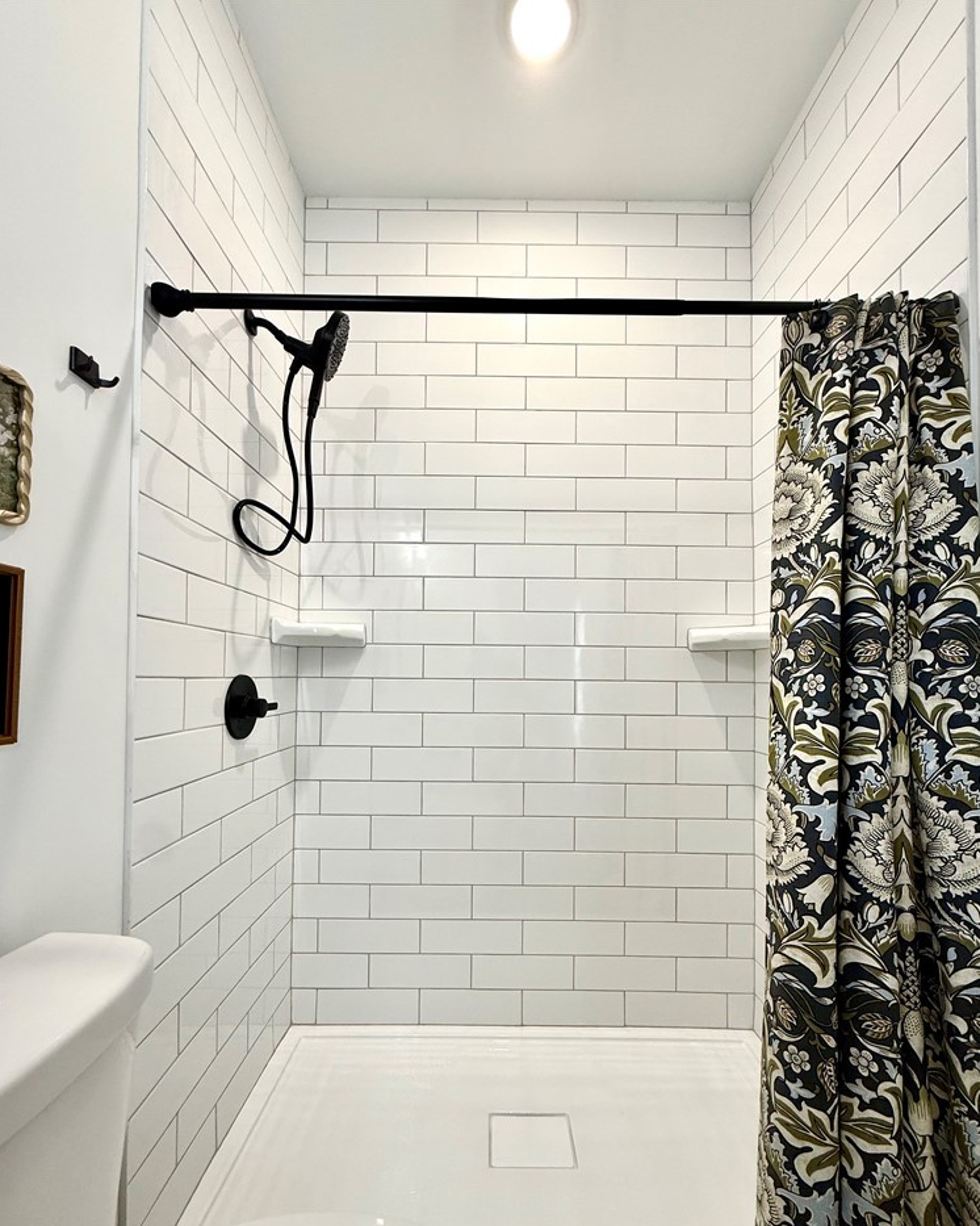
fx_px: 544
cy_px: 670
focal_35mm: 15
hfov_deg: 84.0
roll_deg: -0.7
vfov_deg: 96.5
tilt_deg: +1.8
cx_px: 491
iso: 125
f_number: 2.2
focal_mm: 2.22
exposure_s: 1/120
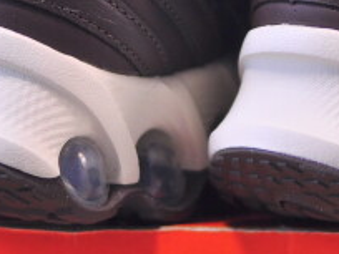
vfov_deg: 5.2
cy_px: -119
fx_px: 2762
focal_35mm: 282
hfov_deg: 7.0
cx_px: 377
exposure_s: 1/320
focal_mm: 50
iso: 250
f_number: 2.2
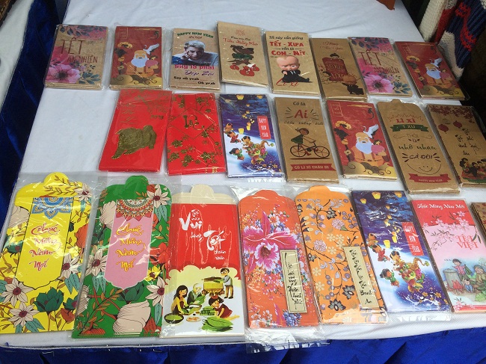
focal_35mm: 29
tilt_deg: -50.6
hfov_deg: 61.7
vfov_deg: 48.2
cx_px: 243
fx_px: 407
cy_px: 182
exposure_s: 1/336
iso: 32
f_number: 2.2
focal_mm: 4.15
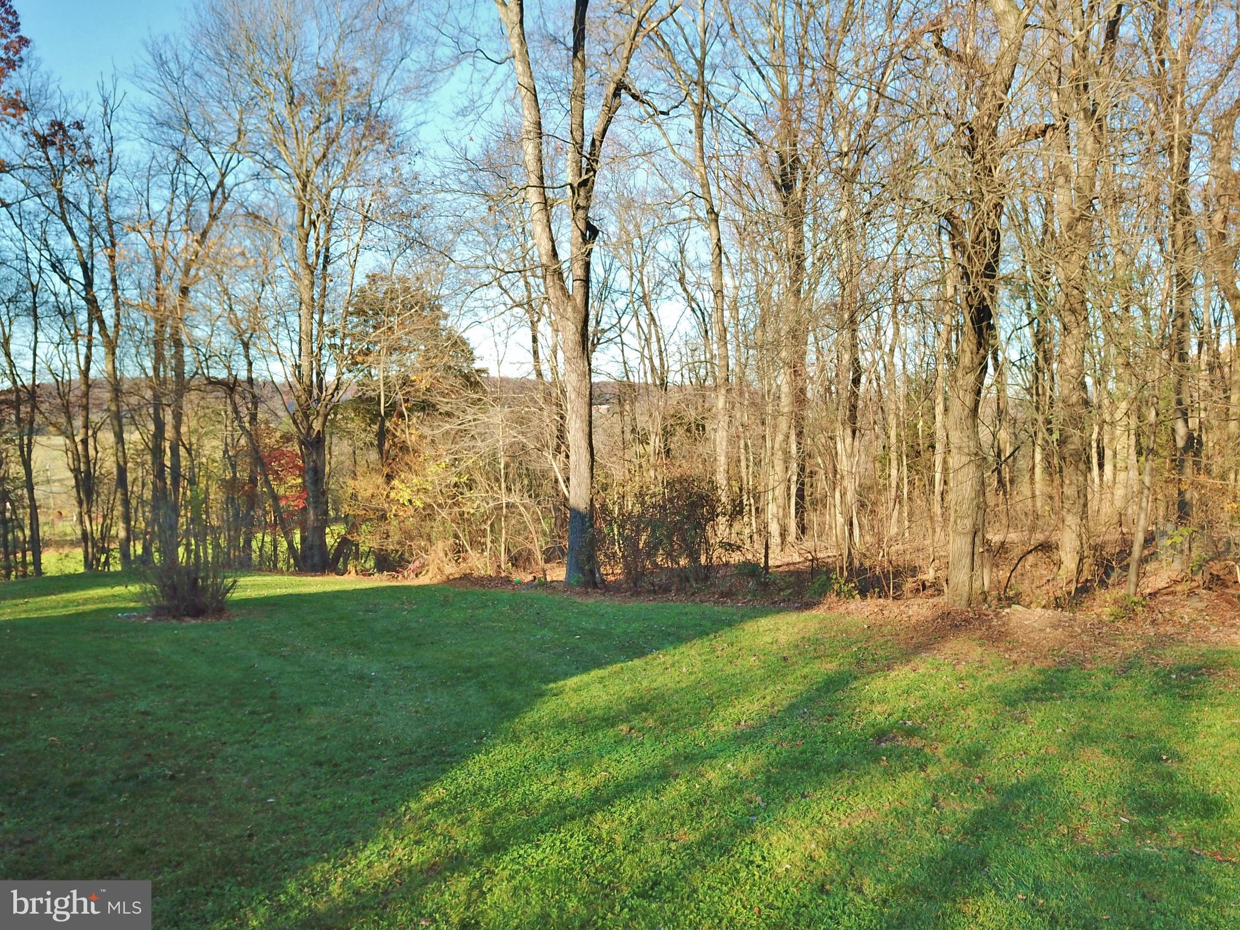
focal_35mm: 26
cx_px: 620
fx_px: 931
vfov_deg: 53.1
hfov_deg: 67.3
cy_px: 465
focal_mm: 4.73
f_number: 2.2
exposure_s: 1/266
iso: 100
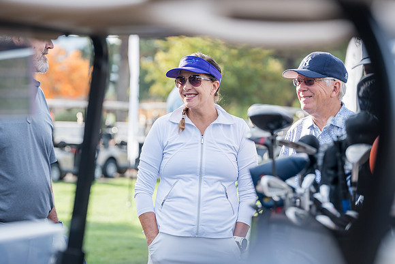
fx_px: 1525
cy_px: 132
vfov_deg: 9.9
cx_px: 198
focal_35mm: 139
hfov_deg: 14.8
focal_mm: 139
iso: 500
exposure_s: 1/640
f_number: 4.5
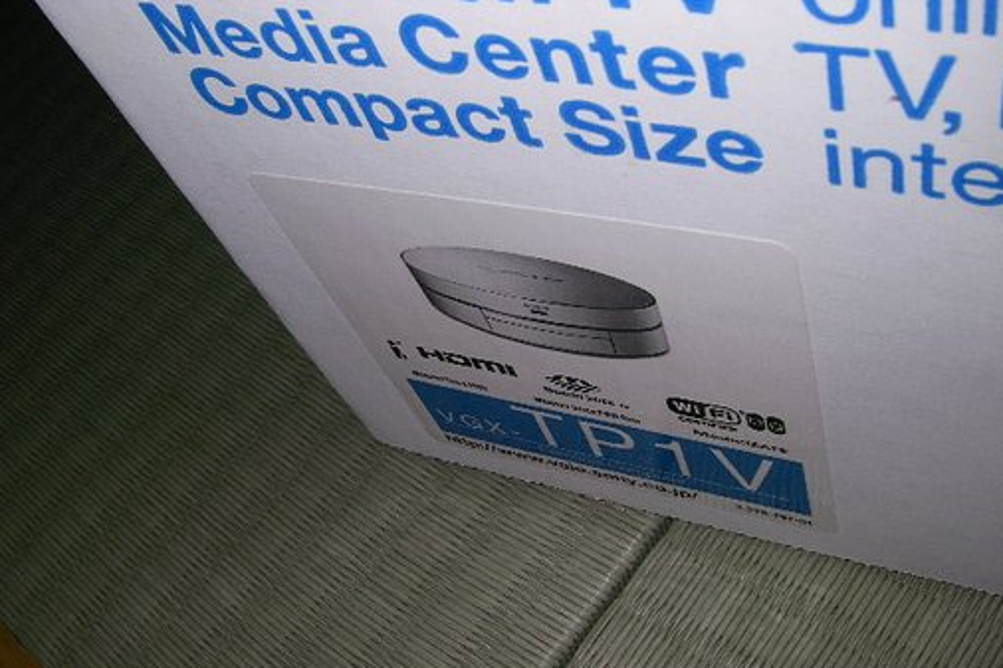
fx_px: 1114
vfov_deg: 33.3
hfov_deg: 48.5
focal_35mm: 40
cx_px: 503
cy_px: 379
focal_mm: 6.3
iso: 64
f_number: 6.6
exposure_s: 1/40
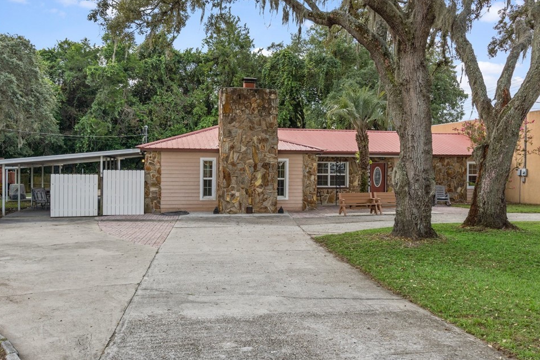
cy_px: 168
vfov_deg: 42.3
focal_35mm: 31
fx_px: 465
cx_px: 259
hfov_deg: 60.3
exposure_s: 1/250
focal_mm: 18
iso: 320
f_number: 8
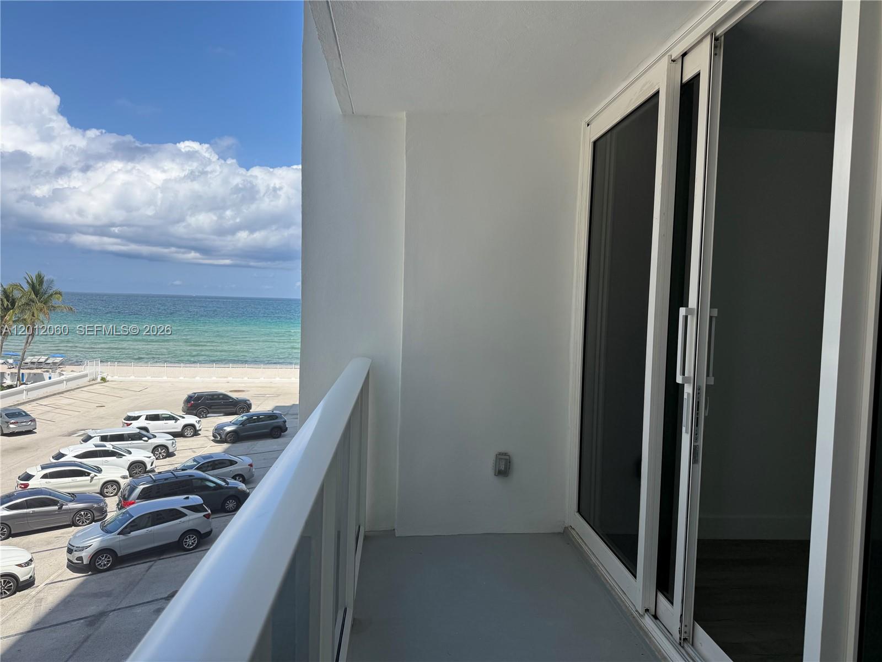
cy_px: 331
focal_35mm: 24
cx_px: 441
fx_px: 612
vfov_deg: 56.8
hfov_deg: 71.6
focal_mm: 6.76
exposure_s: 1/3759
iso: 80
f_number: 1.78
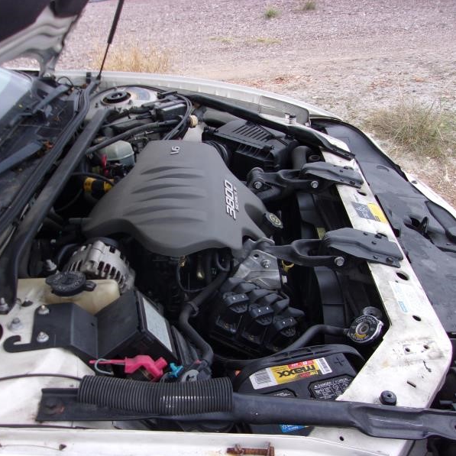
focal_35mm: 32
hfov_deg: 50.9
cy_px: 228
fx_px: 477
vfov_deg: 51.1
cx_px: 196
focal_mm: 4.9
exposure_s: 1/180
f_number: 3
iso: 80
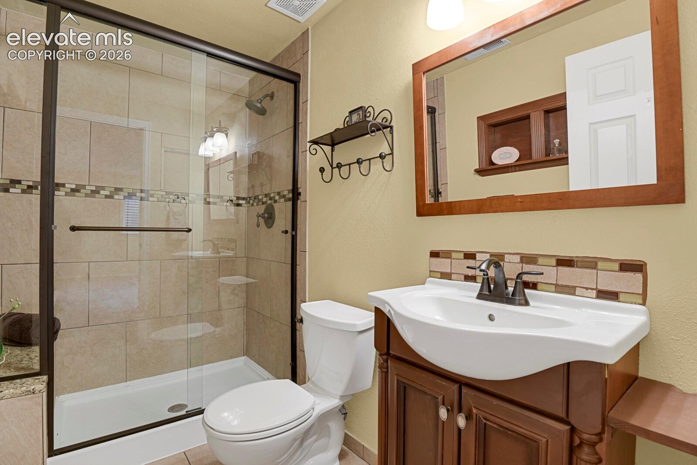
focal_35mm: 17
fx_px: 329
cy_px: 232
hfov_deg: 93.3
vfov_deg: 70.4
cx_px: 348
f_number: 6.3
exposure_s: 6
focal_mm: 17
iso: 250
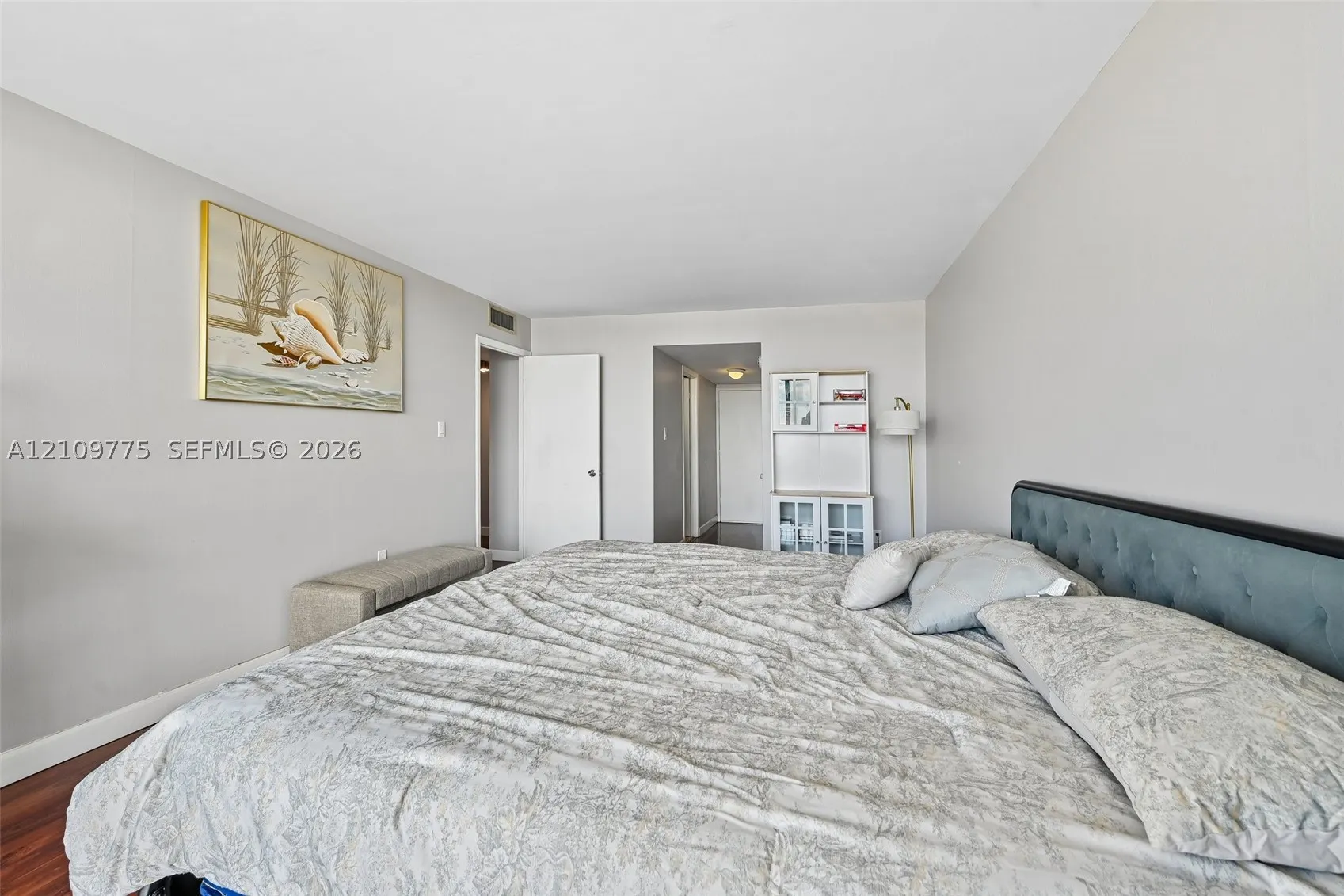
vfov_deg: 81.2
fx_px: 523
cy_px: 448
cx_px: 672
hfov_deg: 104.3
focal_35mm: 14
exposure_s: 1/20
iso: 100
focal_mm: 14
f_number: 8
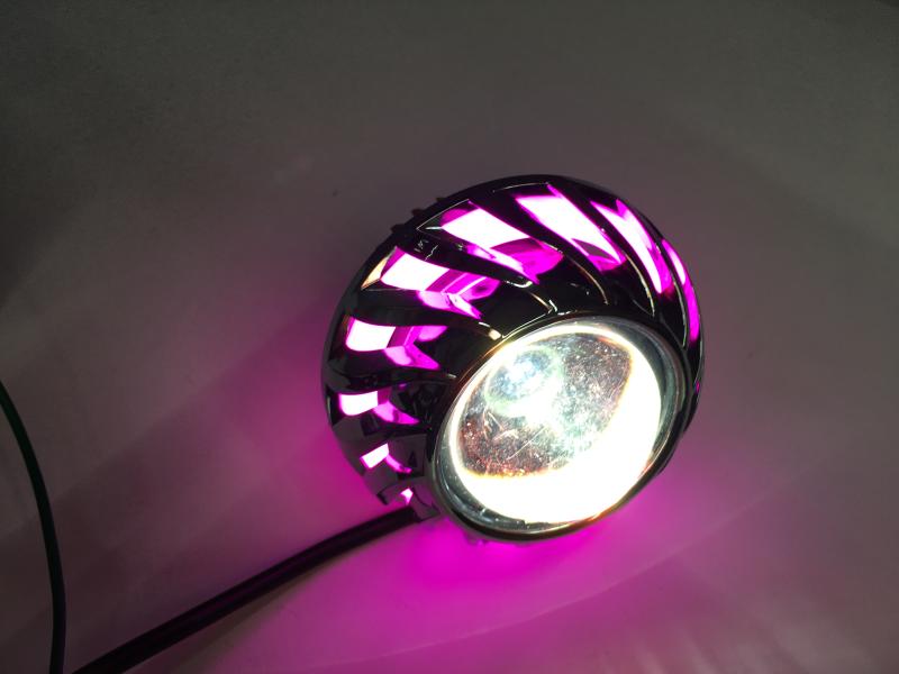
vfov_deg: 48.2
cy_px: 337
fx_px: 753
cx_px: 450
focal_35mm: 29
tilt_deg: -55.8
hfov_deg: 61.7
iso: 25
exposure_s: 1/60
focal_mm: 4.15
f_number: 2.2
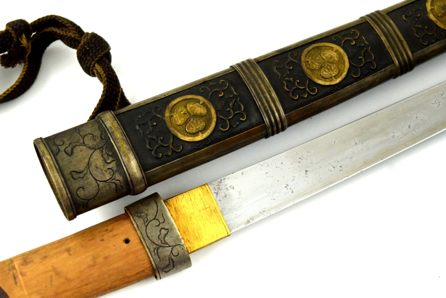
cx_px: 223
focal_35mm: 82
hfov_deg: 24.6
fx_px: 1023
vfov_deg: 16.6
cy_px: 149
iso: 1600
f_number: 5.6
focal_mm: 55
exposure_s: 1/4000
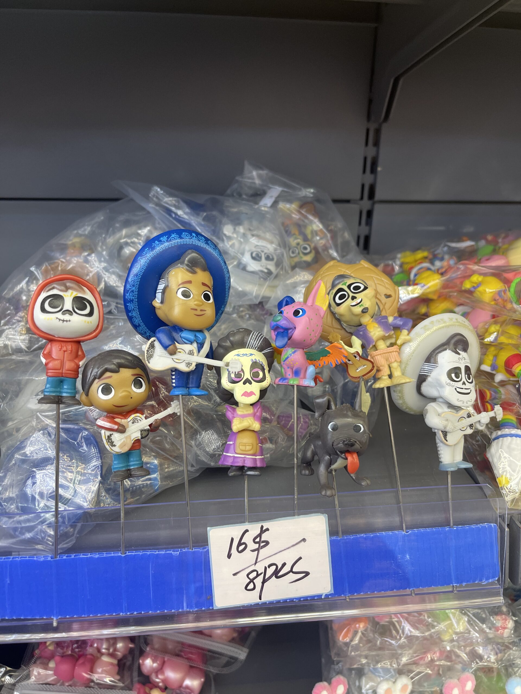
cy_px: 347
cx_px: 260
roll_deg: +0.1
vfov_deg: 69.4
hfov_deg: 54.9
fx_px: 502
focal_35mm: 25
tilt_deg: -22.2
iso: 80
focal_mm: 5.1
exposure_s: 1/100
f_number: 1.6
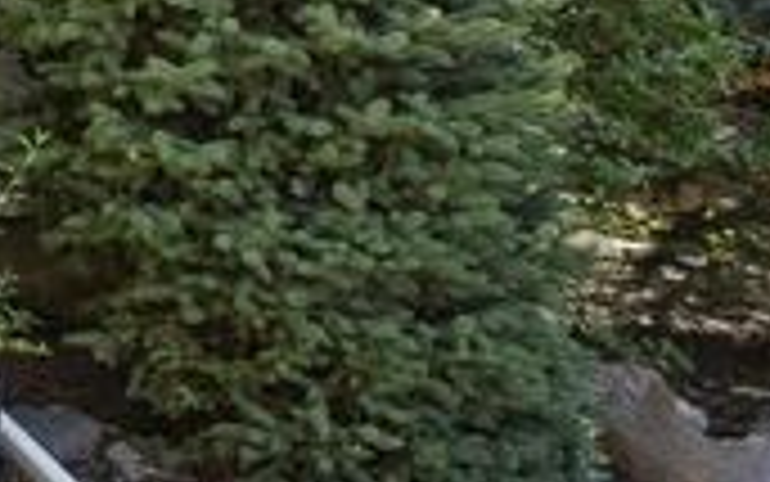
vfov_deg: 19.1
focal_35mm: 65
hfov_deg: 20.9
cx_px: -630
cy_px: -68
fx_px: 1364
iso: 250
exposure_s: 1/25
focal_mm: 17
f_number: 8
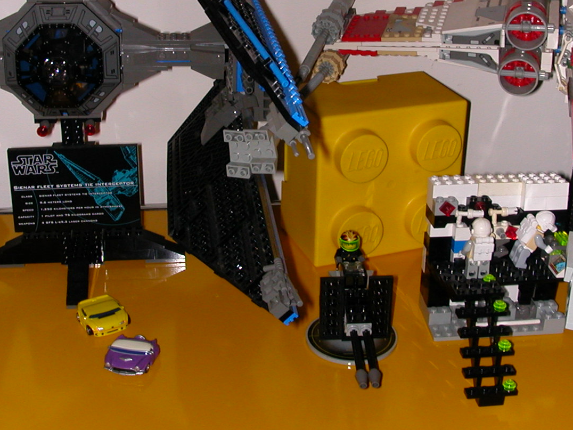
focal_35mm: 55
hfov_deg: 34.9
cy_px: 178
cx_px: 297
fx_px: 910
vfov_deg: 26.5
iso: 100
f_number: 4.5
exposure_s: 1/59.9
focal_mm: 5.6
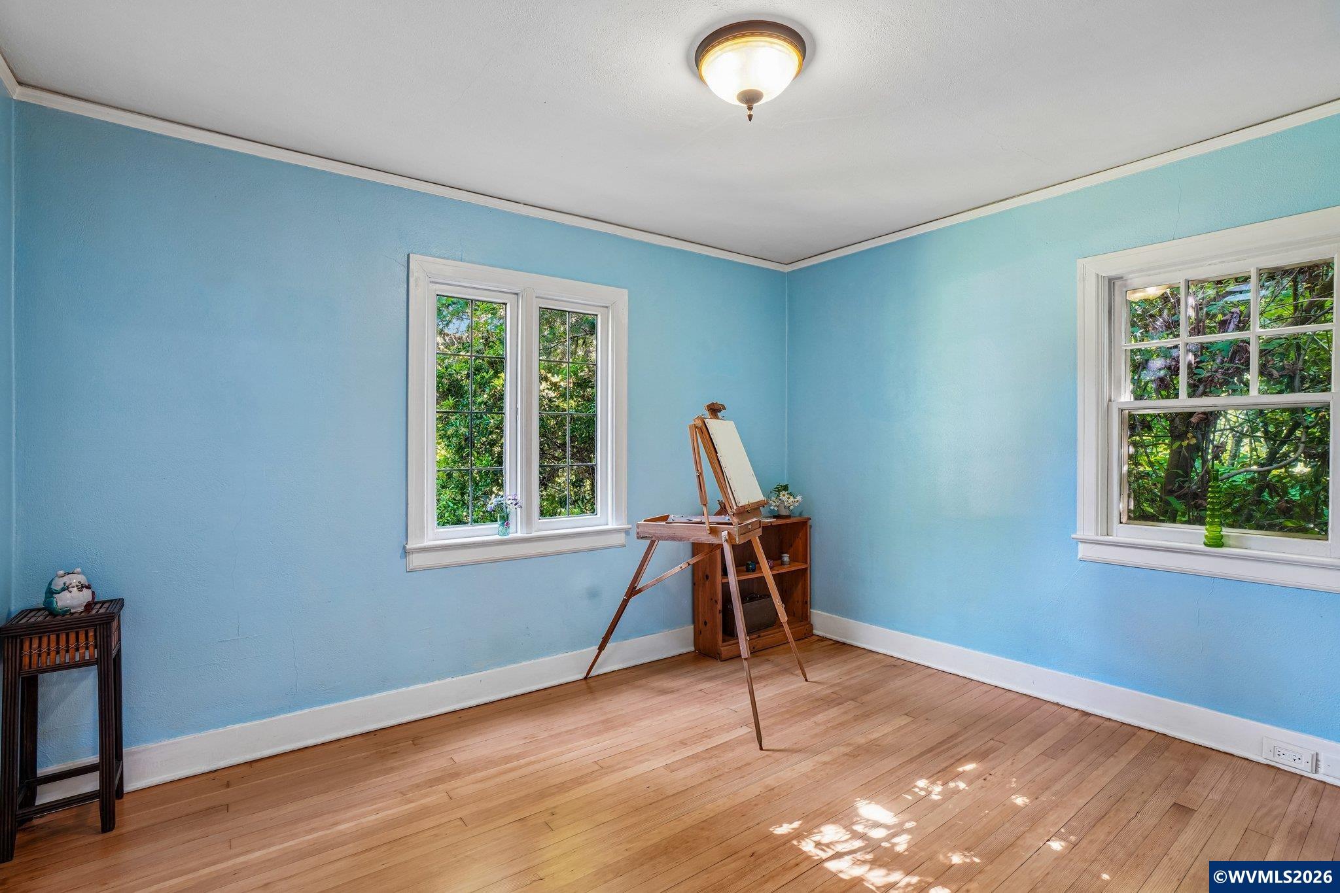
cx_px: 670
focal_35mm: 16
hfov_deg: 96.7
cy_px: 446
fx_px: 595
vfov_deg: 73.7
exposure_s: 1/4
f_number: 8
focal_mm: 16
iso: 400
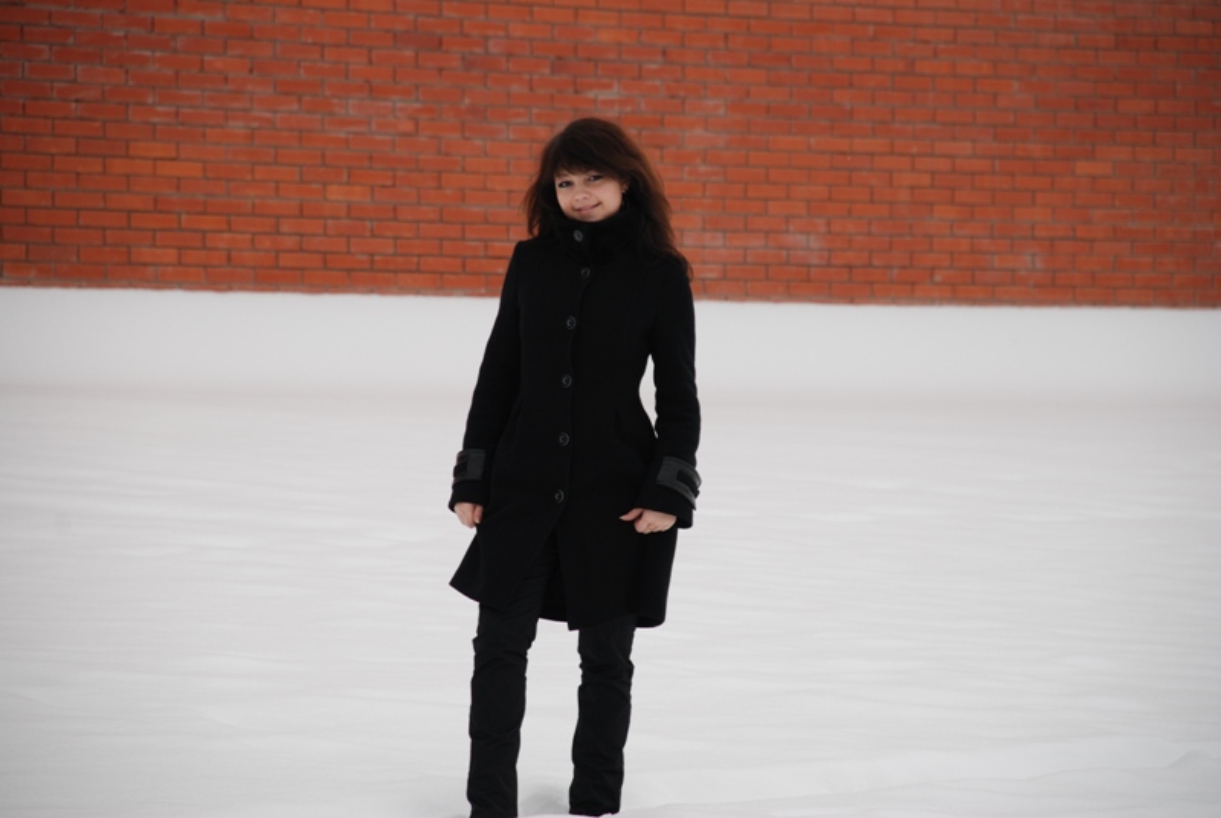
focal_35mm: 188
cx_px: 610
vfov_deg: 7.3
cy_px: 409
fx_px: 6369
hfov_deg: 11.0
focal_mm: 125
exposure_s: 1/160
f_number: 5.6
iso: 200
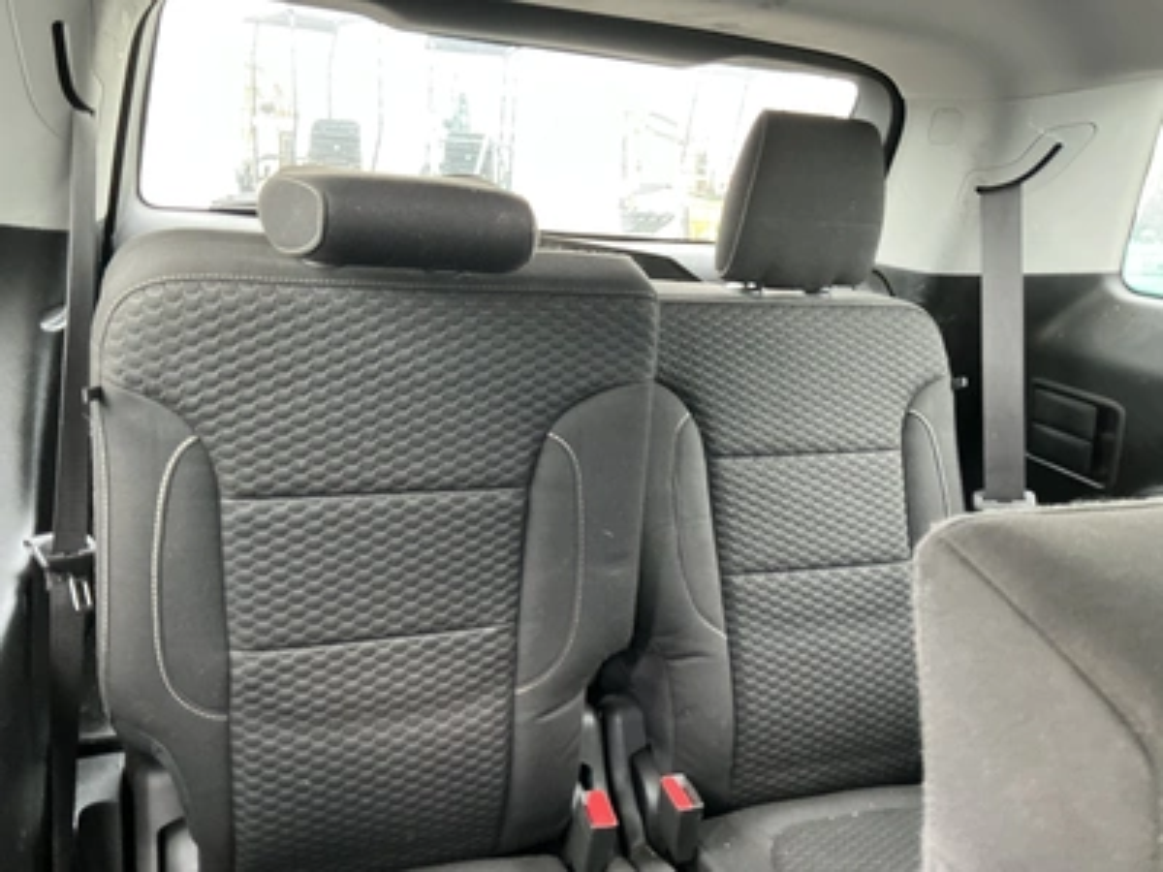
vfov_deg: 49.7
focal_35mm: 28
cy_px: 436
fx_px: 941
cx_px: 582
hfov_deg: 63.4
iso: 500
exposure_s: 1/30
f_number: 1.8
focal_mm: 3
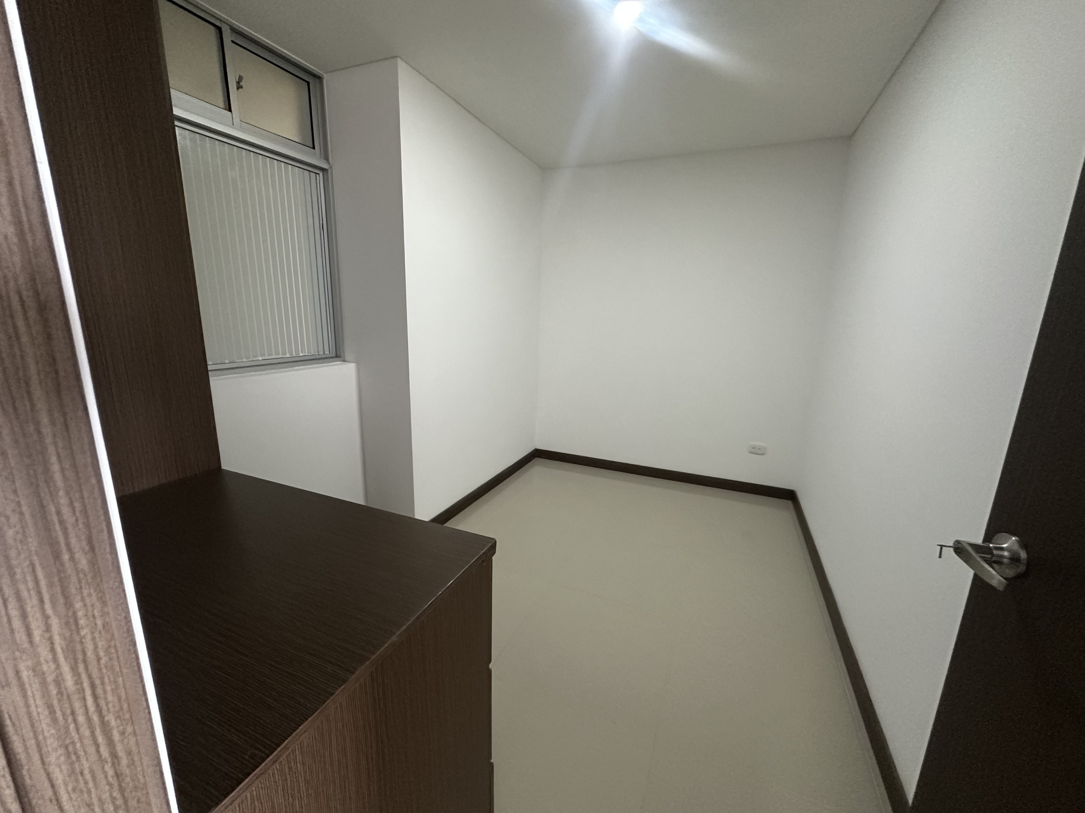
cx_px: 542
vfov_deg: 85.7
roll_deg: -1.7
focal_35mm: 14
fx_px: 439
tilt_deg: -12.3
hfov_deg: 102.1
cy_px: 406
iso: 500
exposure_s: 1/60
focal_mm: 2.22
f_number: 2.2
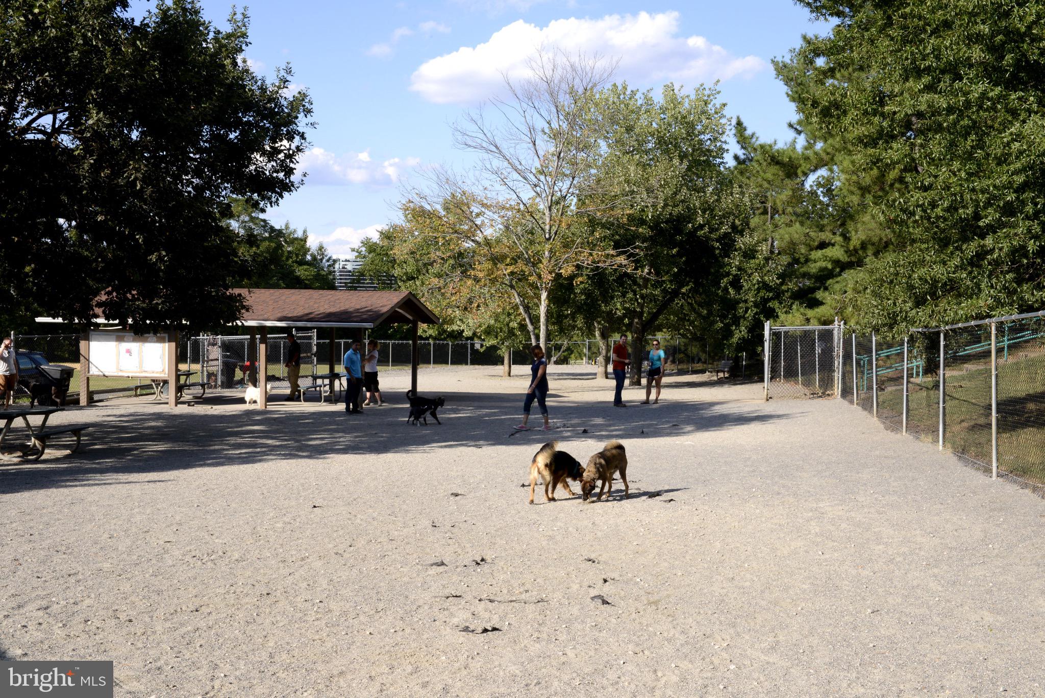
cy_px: 349
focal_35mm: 44
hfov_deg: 44.5
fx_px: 1278
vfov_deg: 30.5
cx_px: 522
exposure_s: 1/200
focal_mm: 44
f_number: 22
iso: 800
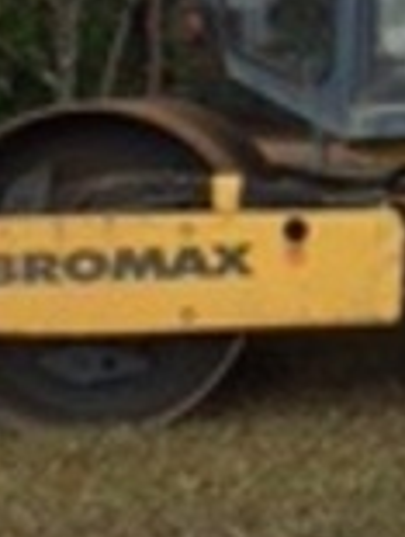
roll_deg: -1.2
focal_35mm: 112
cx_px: 492
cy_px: 14
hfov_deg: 12.9
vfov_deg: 17.2
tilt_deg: +2.1
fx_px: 1740
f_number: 2.2
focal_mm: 4.15
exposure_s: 1/1276
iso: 32
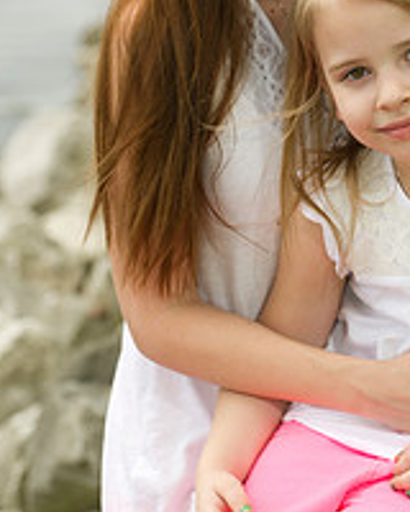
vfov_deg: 6.5
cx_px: 283
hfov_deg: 5.2
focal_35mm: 295
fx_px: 4475
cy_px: 84
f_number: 4.5
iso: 200
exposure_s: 1/250
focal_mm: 140
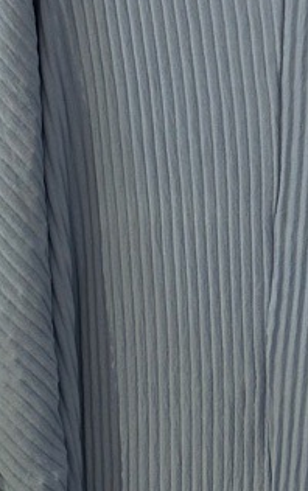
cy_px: 275
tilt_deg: -9.7
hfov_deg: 8.1
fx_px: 2158
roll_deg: +1.2
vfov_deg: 13.0
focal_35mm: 161
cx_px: 358
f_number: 1.78
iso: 250
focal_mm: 6.86
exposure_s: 1/33
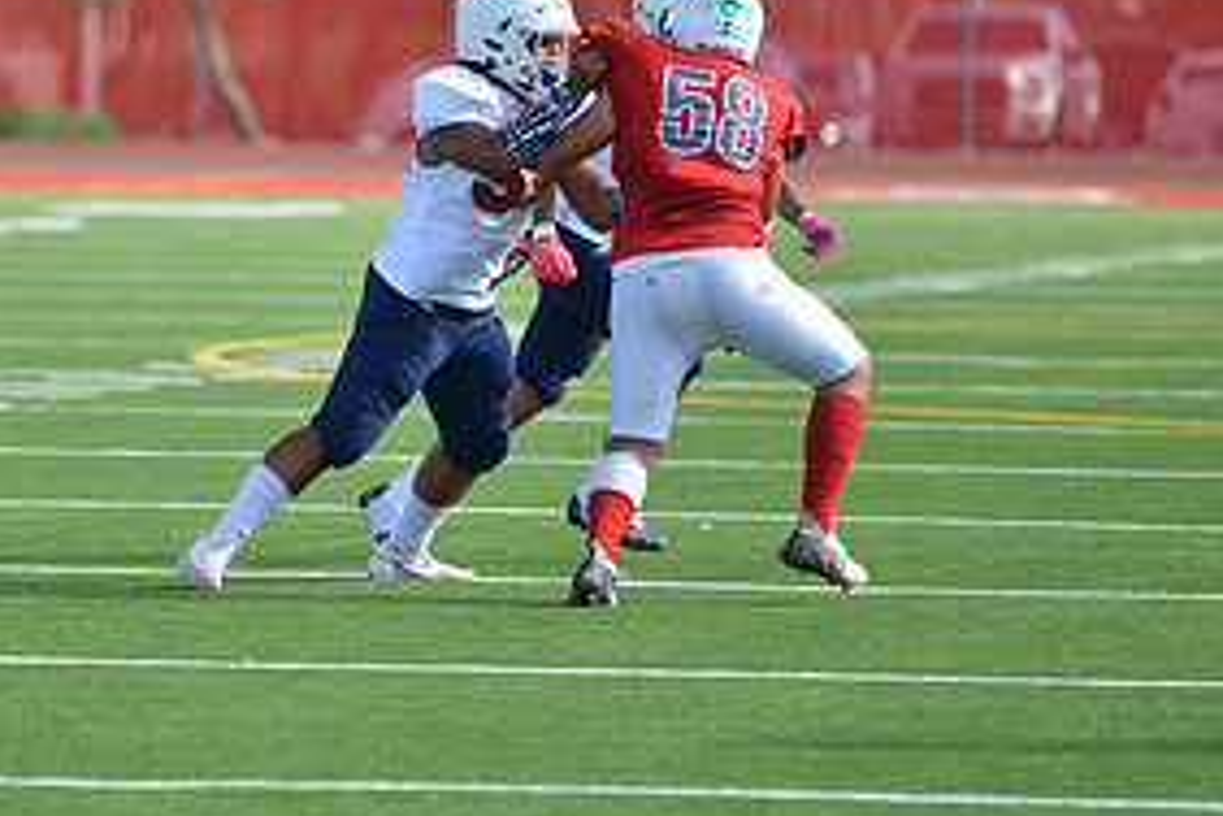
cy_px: 293
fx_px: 13961
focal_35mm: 411
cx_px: 204
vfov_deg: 3.3
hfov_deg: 5.0
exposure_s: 1/1600
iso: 160
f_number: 2.8
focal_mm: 200
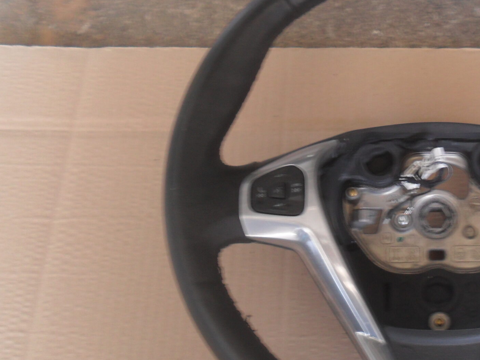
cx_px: 405
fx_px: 887
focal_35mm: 64
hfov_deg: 29.4
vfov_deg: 22.9
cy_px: 229
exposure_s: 1/10
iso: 80
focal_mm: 6.3
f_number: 3
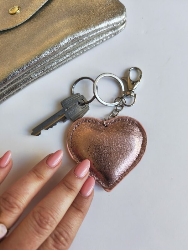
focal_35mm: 23
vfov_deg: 73.9
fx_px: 167
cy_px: 125
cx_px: 94
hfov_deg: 58.9
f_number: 1.65
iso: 100
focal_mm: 6.18
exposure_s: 1/99.9
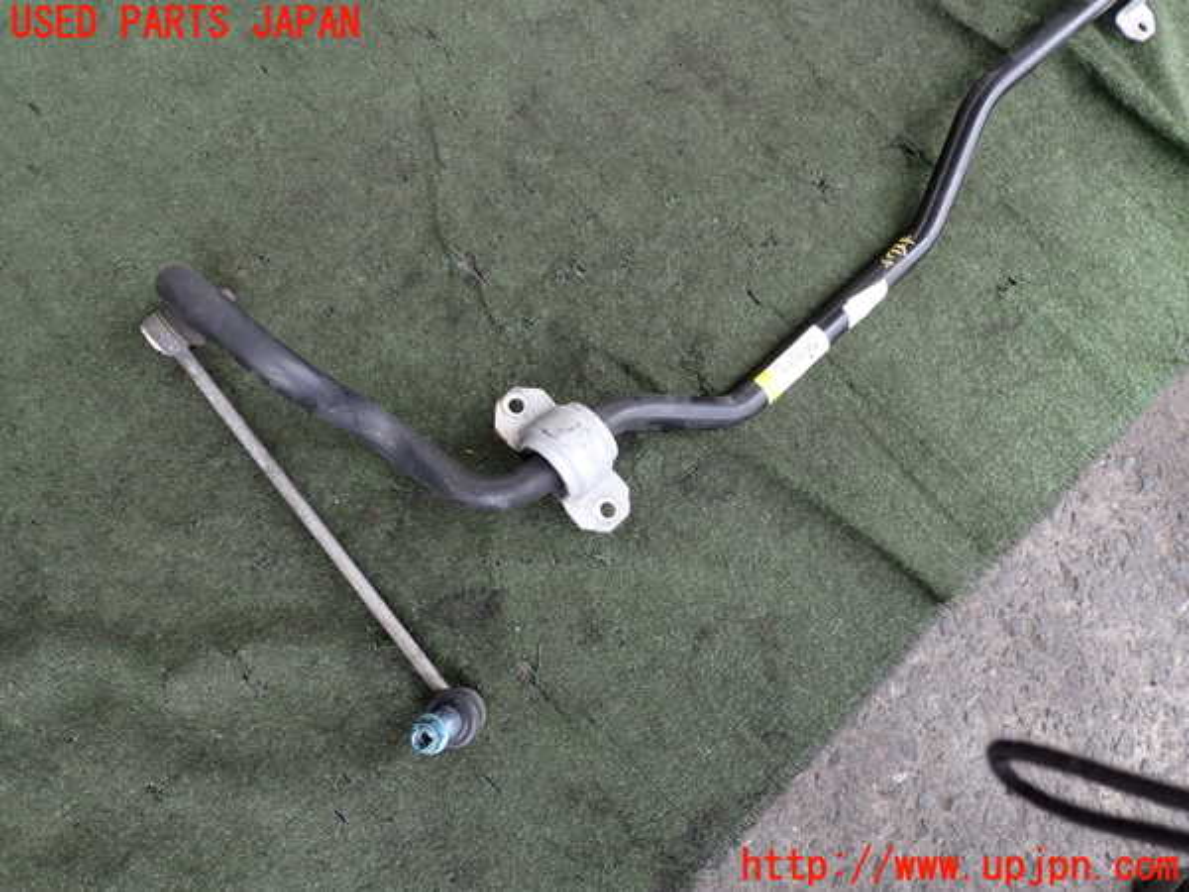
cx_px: 594
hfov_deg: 69.4
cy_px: 446
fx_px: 859
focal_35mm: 25
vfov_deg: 54.9
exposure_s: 1/125
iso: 100
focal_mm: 4.5
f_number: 2.8
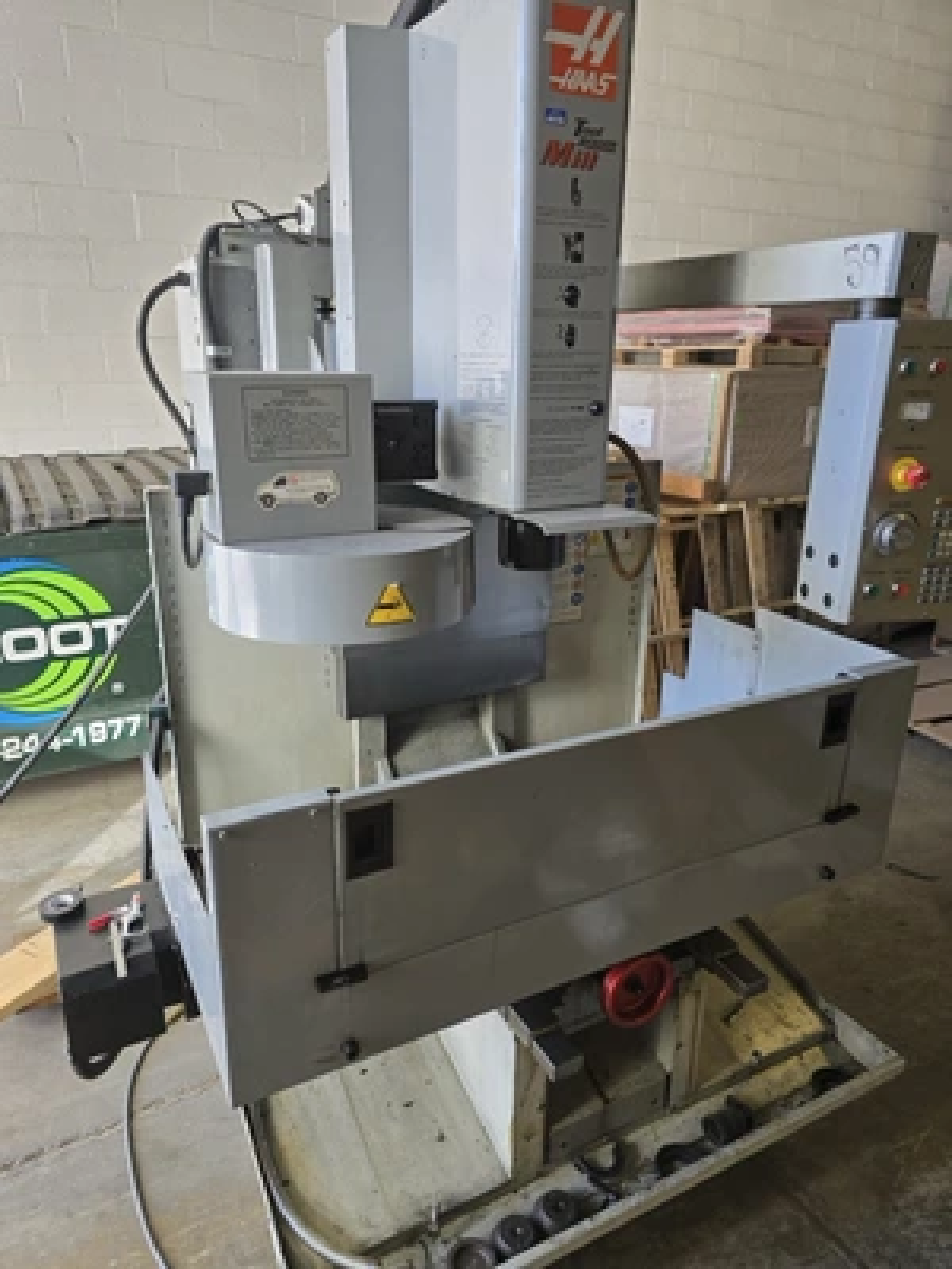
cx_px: 476
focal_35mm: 23
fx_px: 843
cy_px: 634
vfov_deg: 73.9
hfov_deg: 58.9
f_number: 1.7
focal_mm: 6.3
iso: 100
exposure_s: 1/180
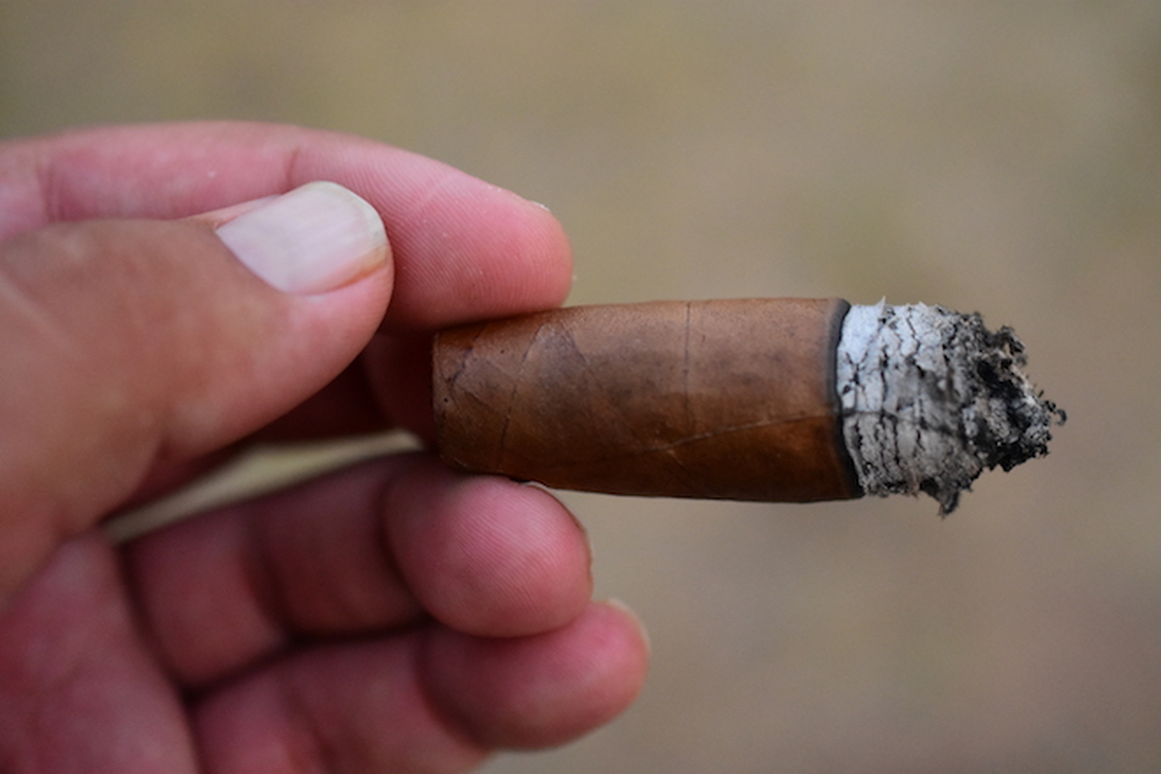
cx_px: 580
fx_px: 1935
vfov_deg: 22.6
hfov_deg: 33.4
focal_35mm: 60
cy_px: 387
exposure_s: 1/40
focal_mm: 40
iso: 3200
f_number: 3
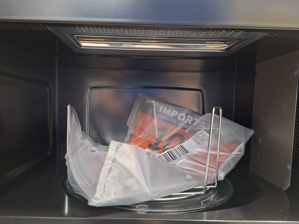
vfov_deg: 49.6
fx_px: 242
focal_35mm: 28
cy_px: 129
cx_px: 134
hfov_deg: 63.3
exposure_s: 1/25
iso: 800
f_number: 1.8
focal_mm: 5.54
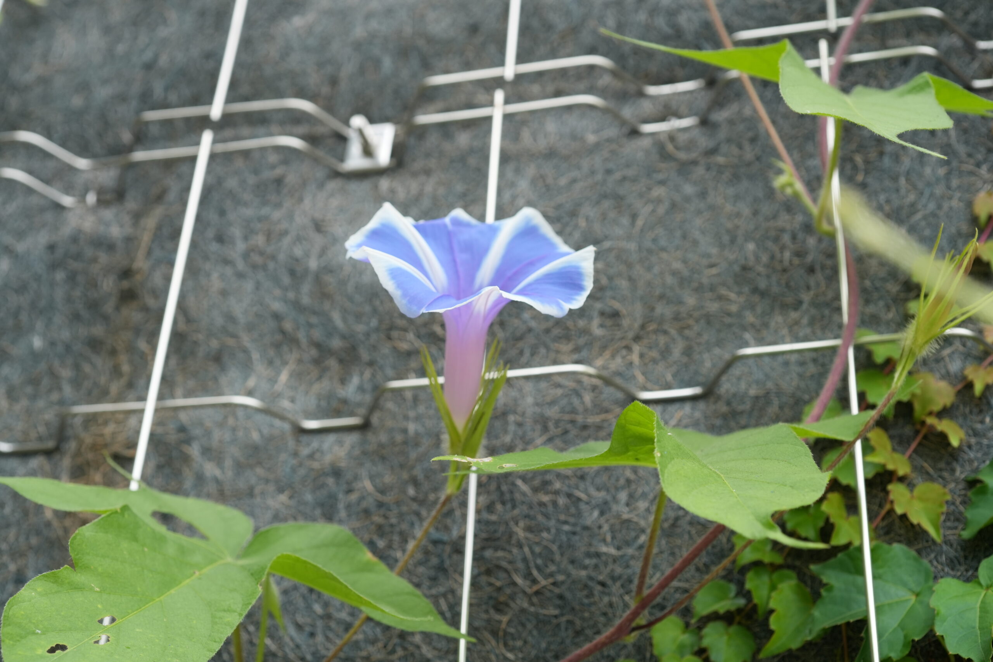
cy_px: 331
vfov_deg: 27.0
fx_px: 1379
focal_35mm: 50
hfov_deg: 39.6
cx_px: 496
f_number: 5.6
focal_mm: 50
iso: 800
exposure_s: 1/500
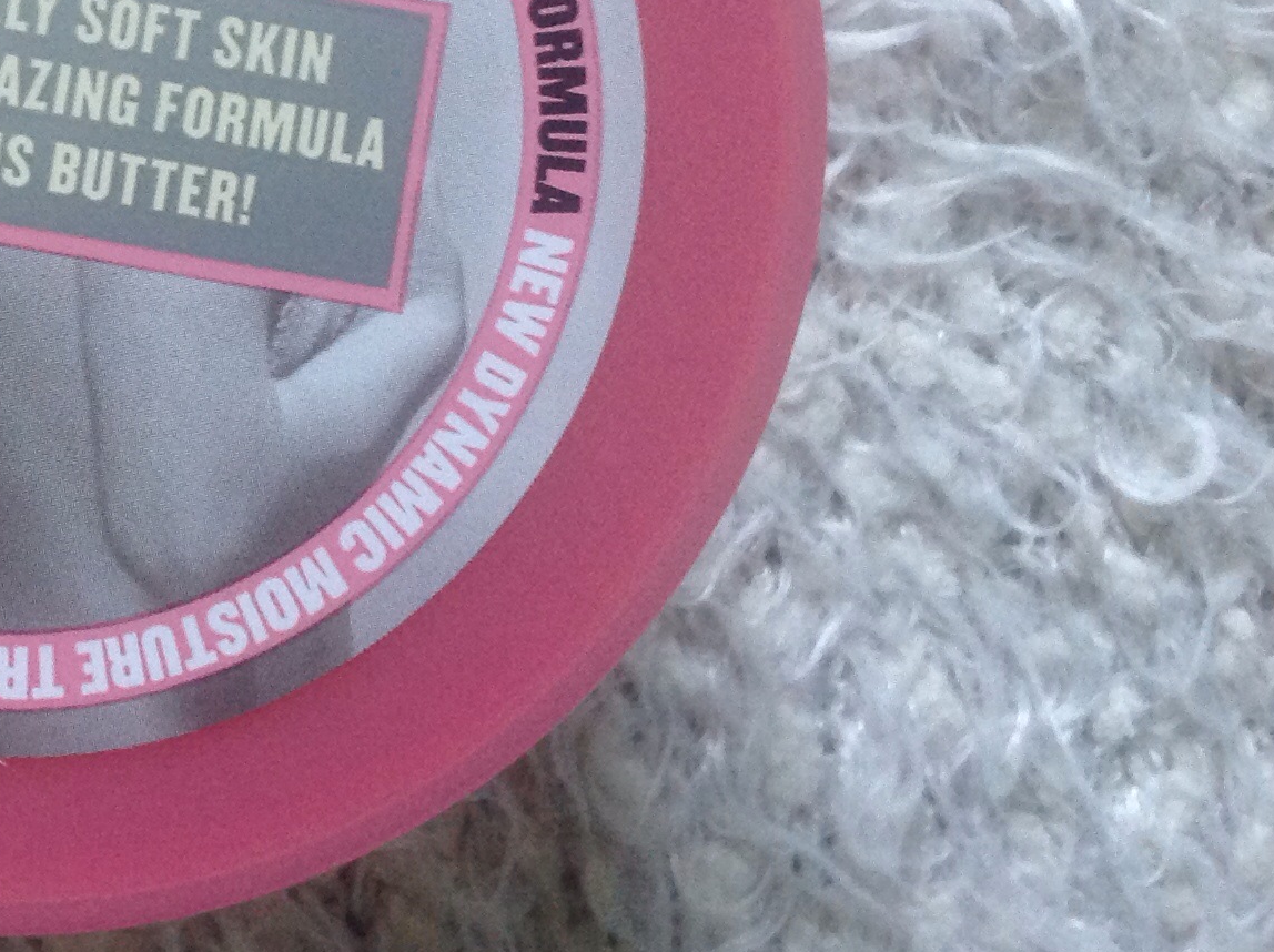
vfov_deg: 18.3
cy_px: 104
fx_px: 2904
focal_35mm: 79
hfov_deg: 23.6
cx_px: -17
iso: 200
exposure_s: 1/15
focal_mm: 4.28
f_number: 2.4
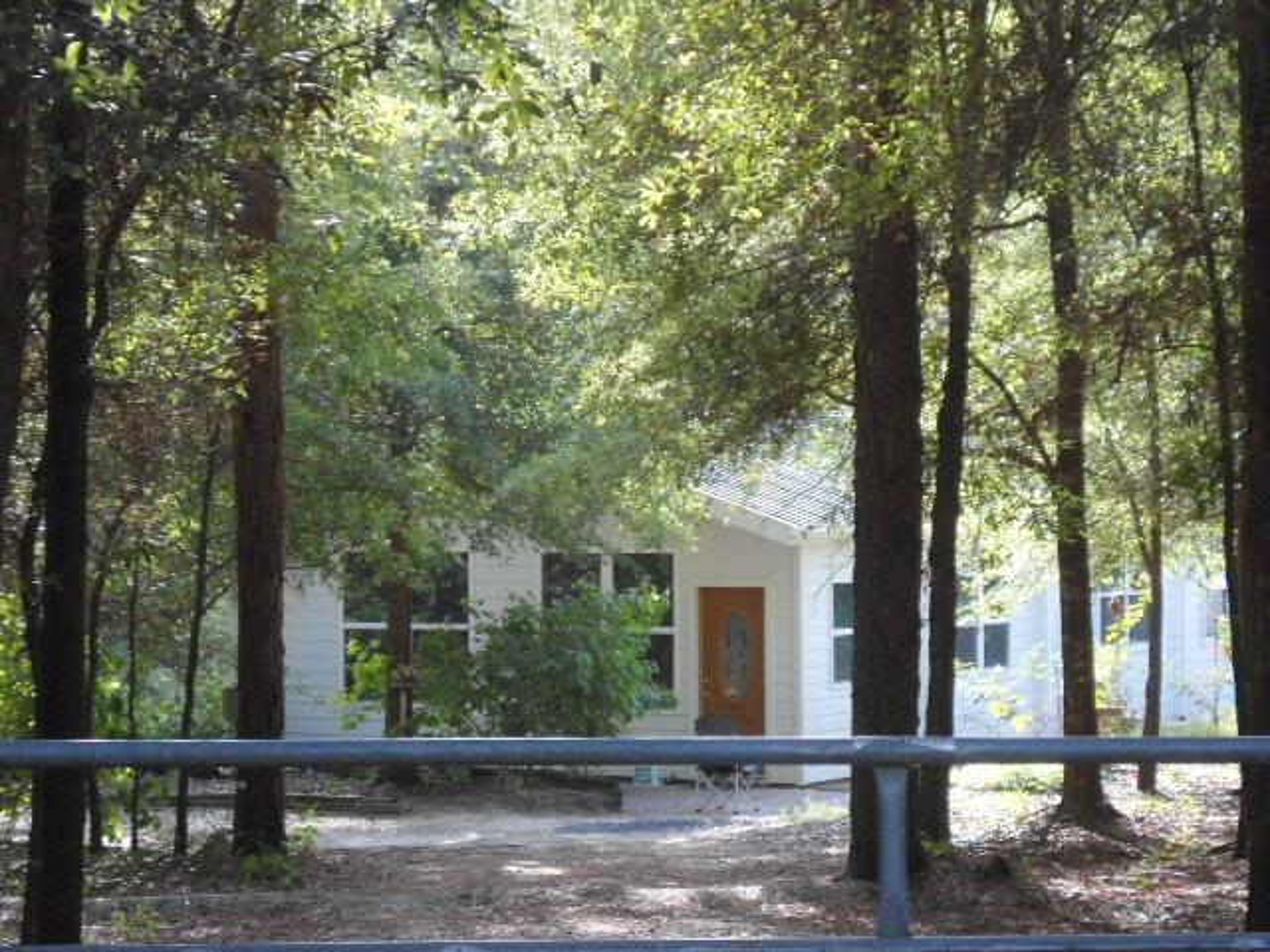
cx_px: 635
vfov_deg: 14.1
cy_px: 476
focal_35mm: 105
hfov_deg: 18.7
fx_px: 3852
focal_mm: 18.8
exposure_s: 1/125
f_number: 5.9
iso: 400
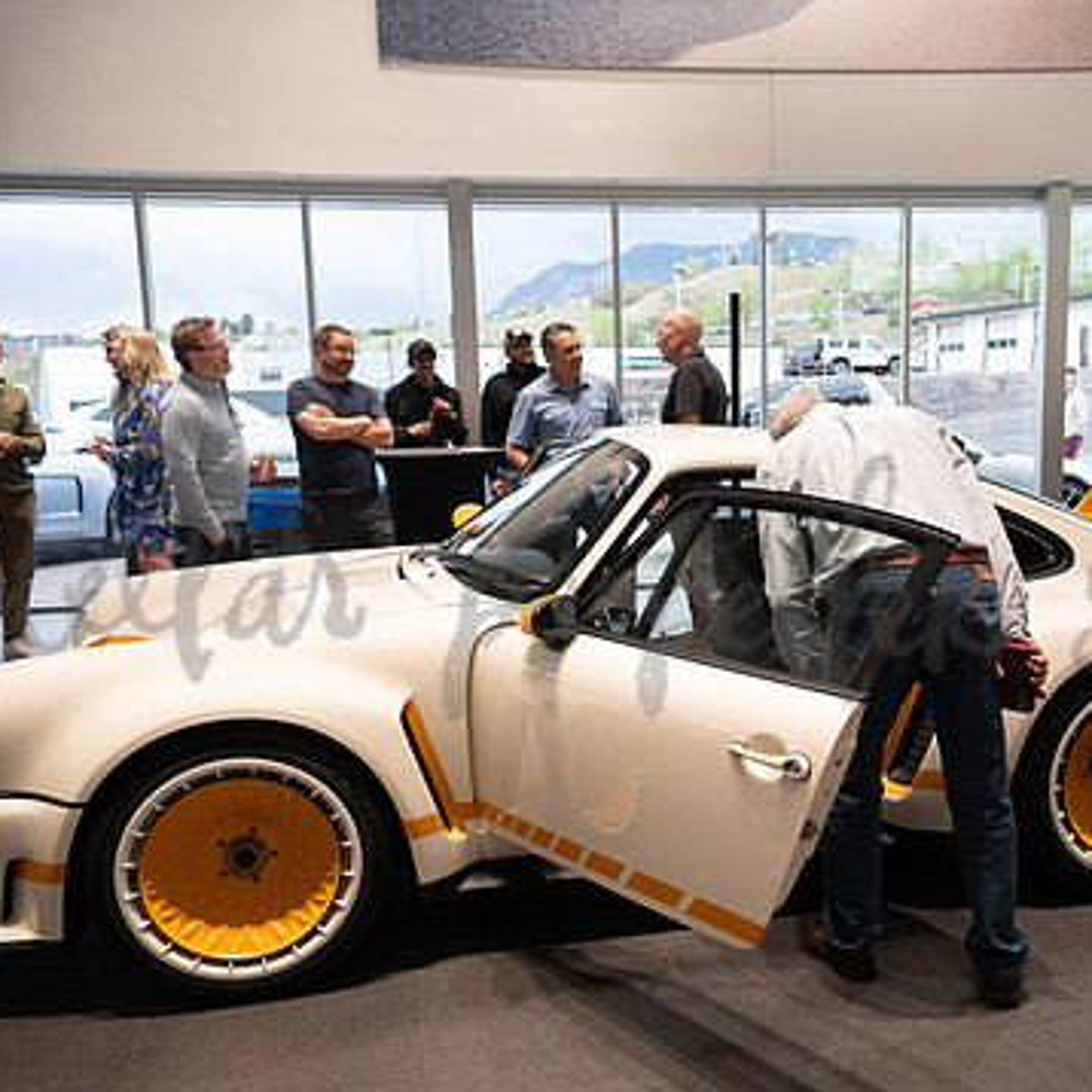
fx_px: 1178
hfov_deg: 48.9
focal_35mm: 33
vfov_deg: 49.7
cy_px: 586
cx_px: 723
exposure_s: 1/200
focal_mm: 24
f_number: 4
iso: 4000
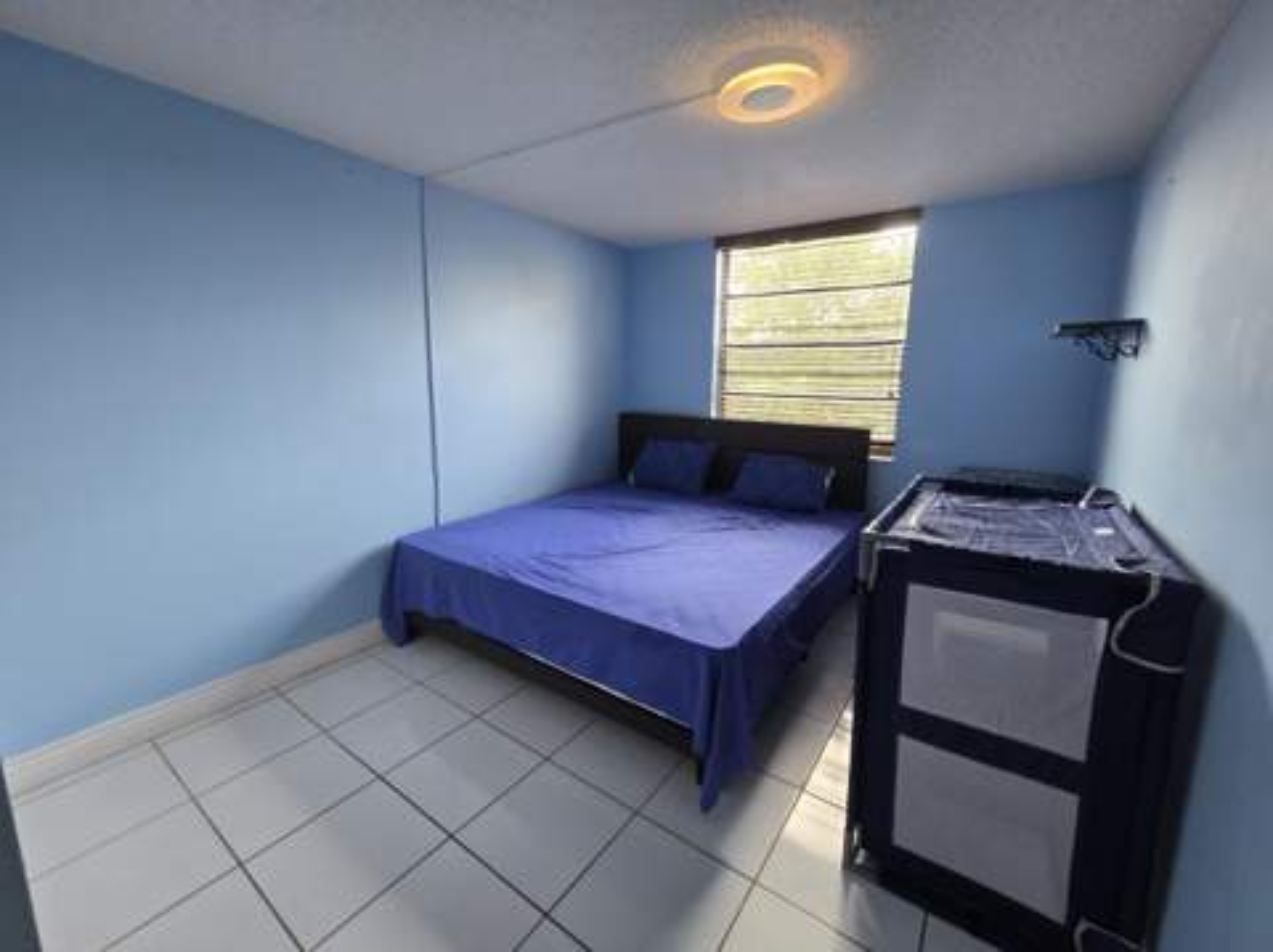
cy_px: 476
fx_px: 478
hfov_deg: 106.2
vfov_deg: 89.8
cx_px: 636
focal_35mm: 13
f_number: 2.2
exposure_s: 1/60
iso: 100
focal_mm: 2.2
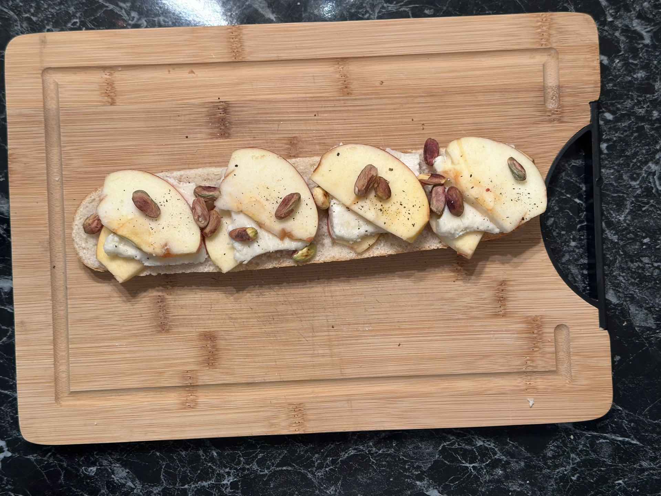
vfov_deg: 30.3
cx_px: 330
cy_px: 248
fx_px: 917
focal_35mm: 48
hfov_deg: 39.7
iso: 125
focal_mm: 6.86
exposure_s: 1/50
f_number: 1.78
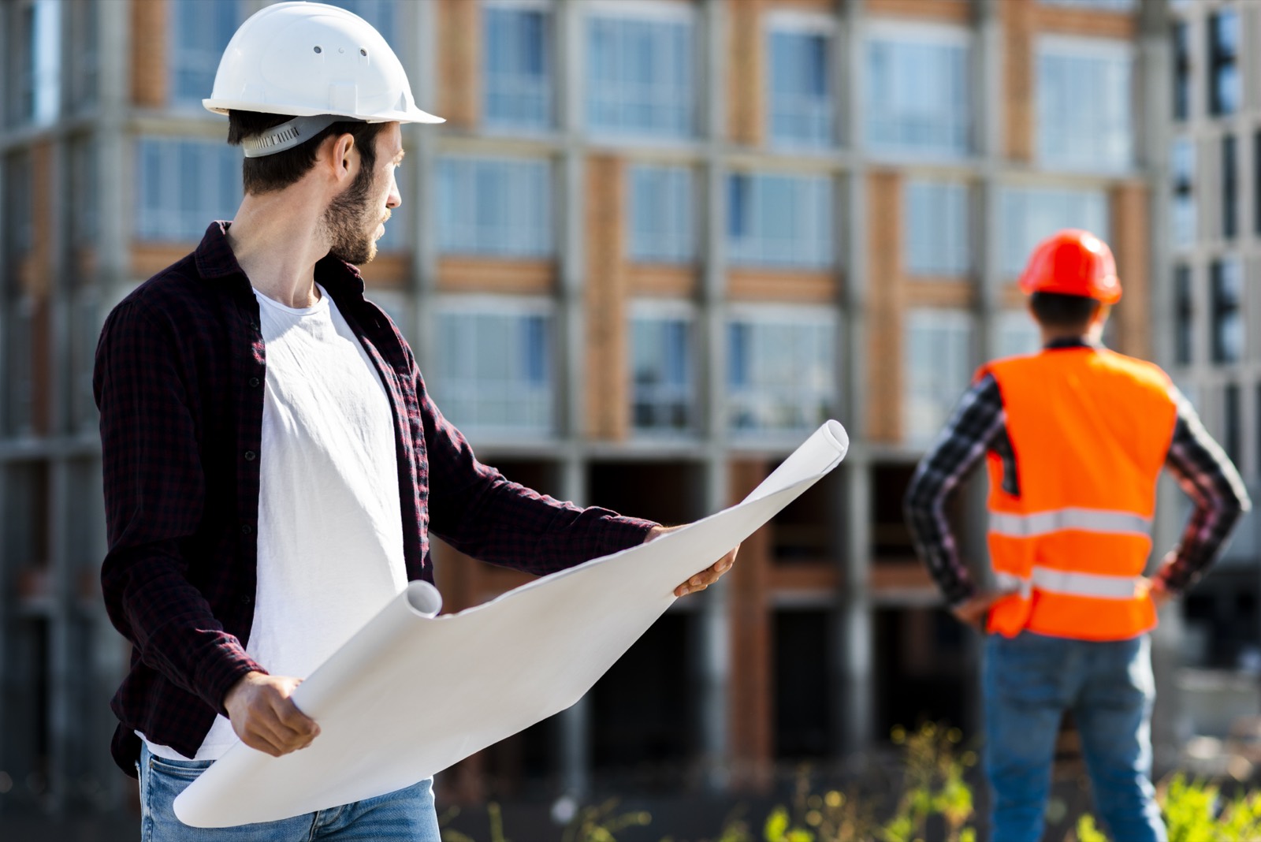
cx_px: 630
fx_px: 2978
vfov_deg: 16.1
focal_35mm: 85
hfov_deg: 23.9
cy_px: 421
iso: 250
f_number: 3.2
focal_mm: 85
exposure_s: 1/640
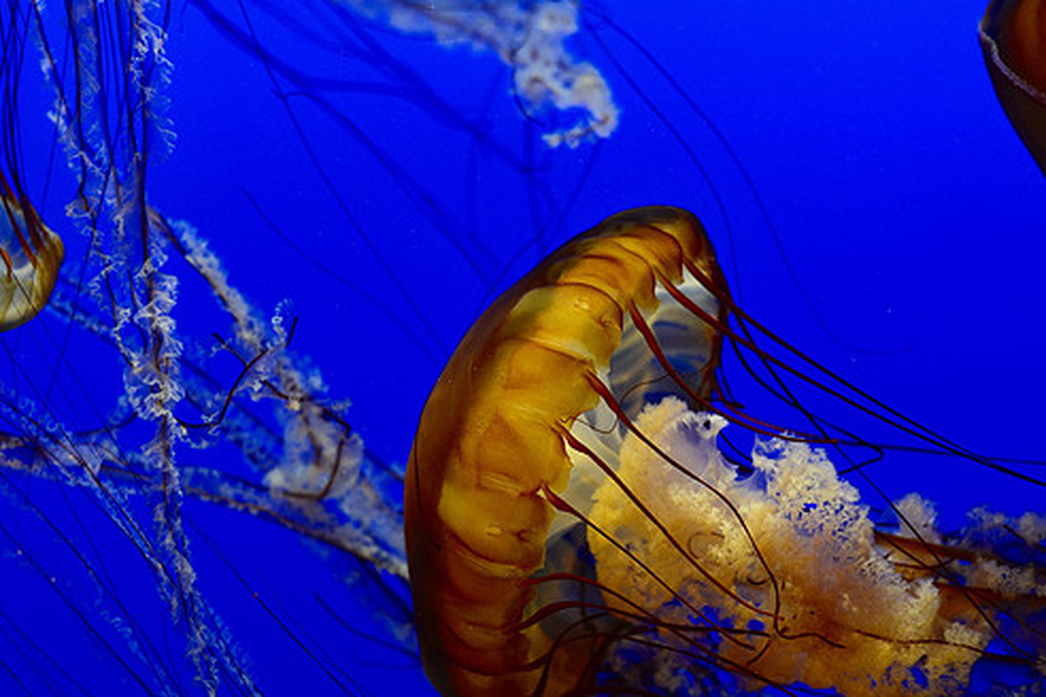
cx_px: 578
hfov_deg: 33.9
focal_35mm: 59
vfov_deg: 23.0
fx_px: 1714
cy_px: 407
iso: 1600
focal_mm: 50
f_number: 3.2
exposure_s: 1/160
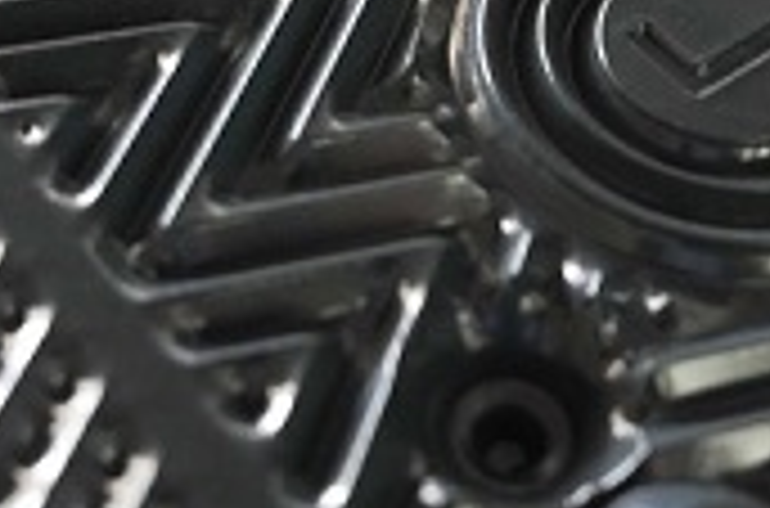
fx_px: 1610
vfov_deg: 17.5
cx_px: 482
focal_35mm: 75
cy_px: -4
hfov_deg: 26.8
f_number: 5.6
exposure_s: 1/40
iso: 6400
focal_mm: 32.2
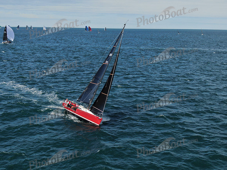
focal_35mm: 48
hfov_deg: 39.7
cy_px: 85
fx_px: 315
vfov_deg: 30.3
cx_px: 114
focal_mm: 8.6
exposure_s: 1/1000
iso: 100
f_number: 3.8
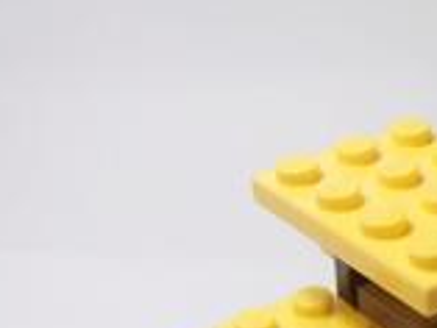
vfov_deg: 16.8
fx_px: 1074
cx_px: 465
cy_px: 367
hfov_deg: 21.9
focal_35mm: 85
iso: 80
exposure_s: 1/50
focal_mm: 6.61
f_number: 3.9
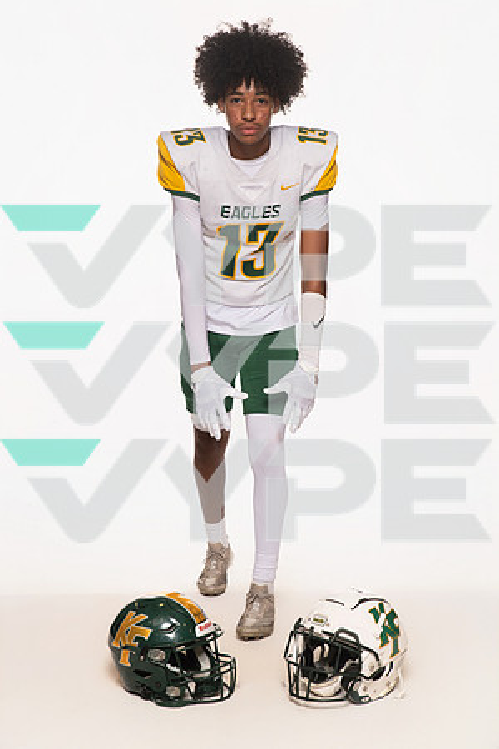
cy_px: 374
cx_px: 250
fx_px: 1351
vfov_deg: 31.0
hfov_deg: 20.9
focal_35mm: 65
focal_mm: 65
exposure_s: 1/320
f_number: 7.1
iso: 800
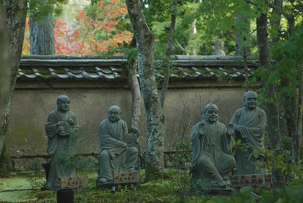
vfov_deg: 12.2
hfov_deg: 18.2
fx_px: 947
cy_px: 102
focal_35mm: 112
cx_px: 152
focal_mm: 75
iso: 200
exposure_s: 1/180
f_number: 2.8
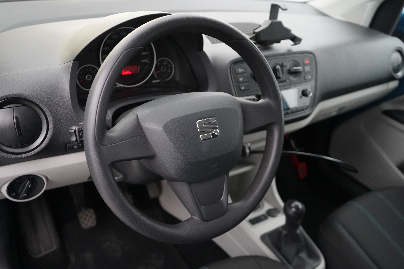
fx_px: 337
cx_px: 202
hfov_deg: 61.9
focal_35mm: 30
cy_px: 134
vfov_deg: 43.6
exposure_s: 1/125
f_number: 3.5
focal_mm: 30
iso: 12800
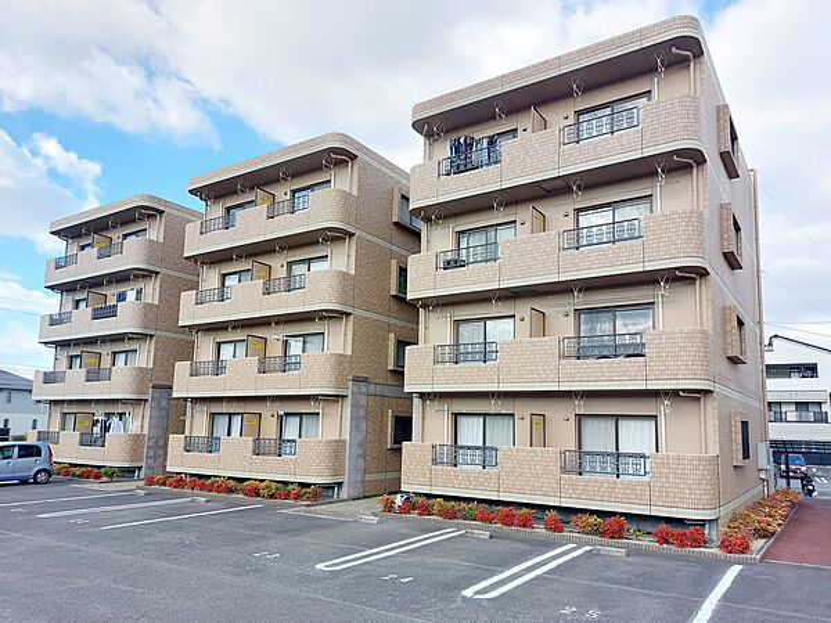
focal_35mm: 24
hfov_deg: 71.6
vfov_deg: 56.8
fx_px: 576
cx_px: 416
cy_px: 312
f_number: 1.8
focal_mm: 5.23
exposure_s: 1/266
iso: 25
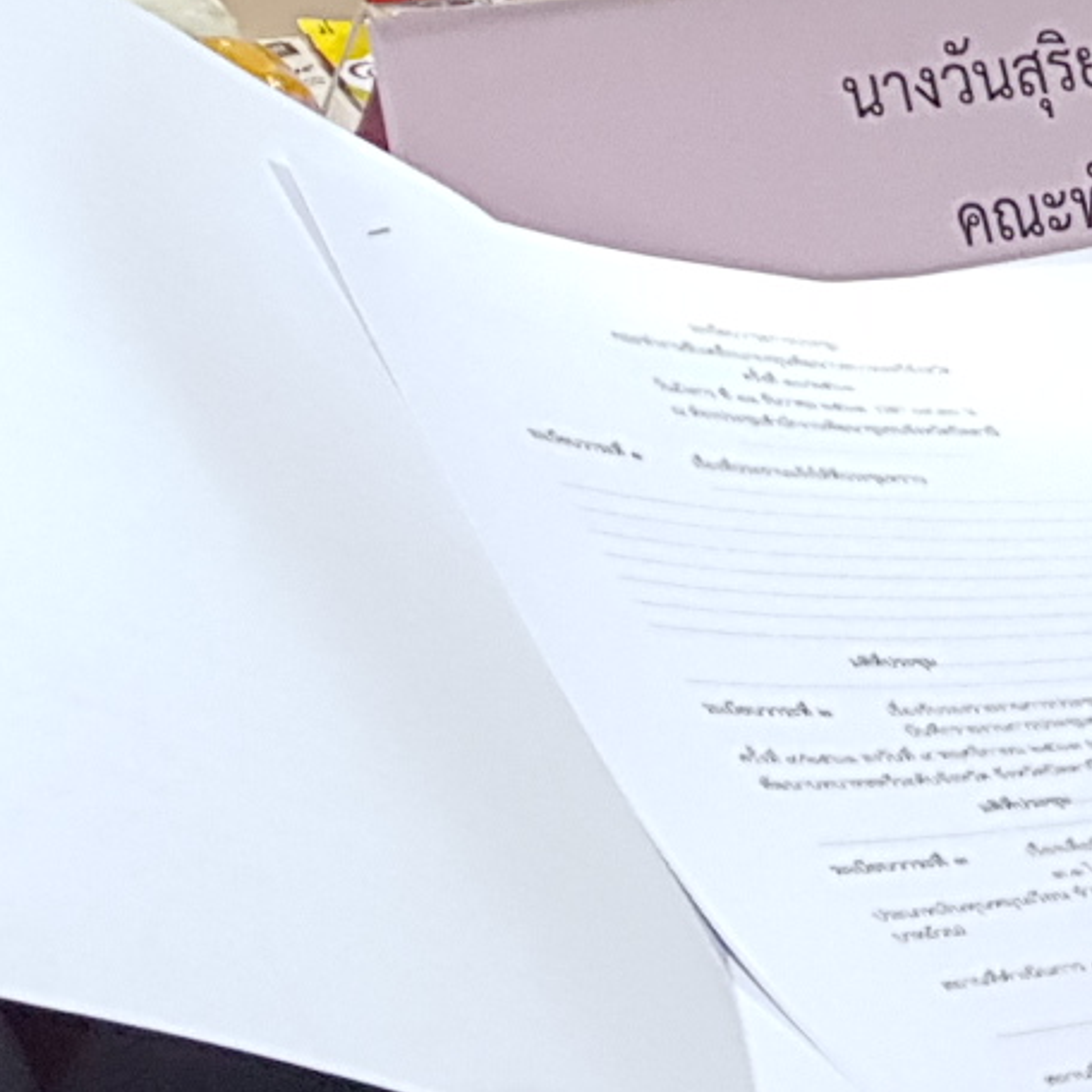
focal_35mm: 145
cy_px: -800
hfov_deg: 11.3
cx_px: -814
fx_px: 5175
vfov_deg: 11.3
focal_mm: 4.3
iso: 160
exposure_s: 1/33
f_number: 1.7
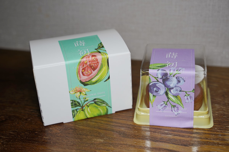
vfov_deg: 24.6
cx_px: 114
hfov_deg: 36.2
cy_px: 76
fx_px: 350
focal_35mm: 55
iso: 200
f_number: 4
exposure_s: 1/160
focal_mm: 55
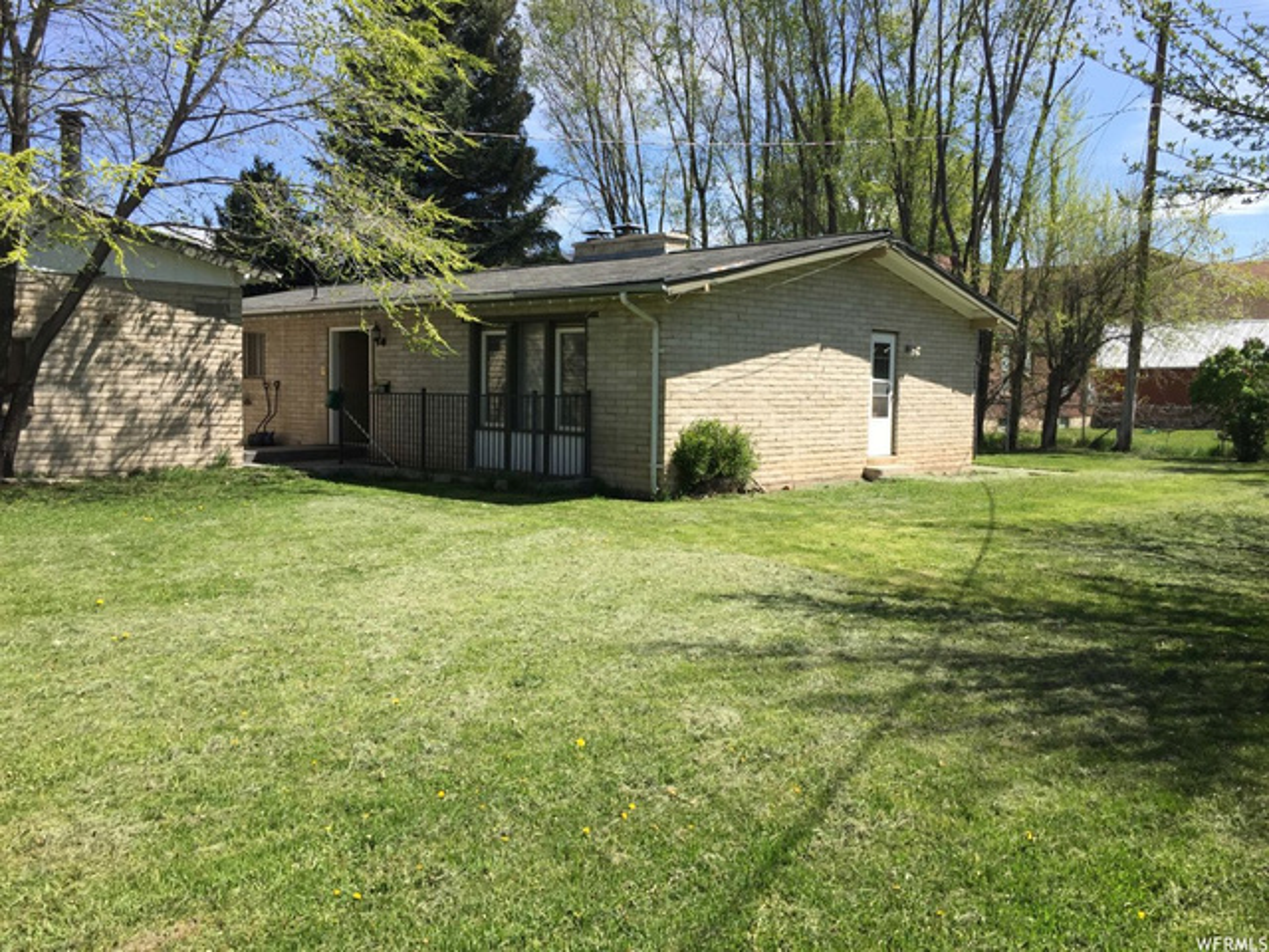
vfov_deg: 48.2
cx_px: 634
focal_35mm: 29
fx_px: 1063
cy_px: 476
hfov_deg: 61.7
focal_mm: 4.15
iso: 32
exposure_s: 1/1236
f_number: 2.2
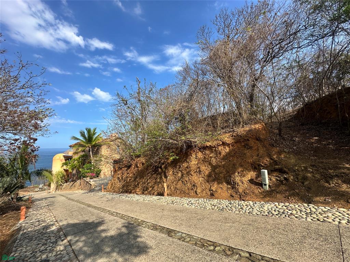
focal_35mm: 14
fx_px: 142
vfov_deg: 85.7
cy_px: 131
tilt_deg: +5.8
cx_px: 175
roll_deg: +1.1
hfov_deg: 102.1
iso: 40
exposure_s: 1/1135
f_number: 2.2
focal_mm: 2.22
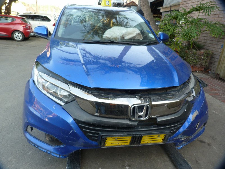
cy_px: 84
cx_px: 112
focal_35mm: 25
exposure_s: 1/60
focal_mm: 4.5
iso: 80
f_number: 2.8
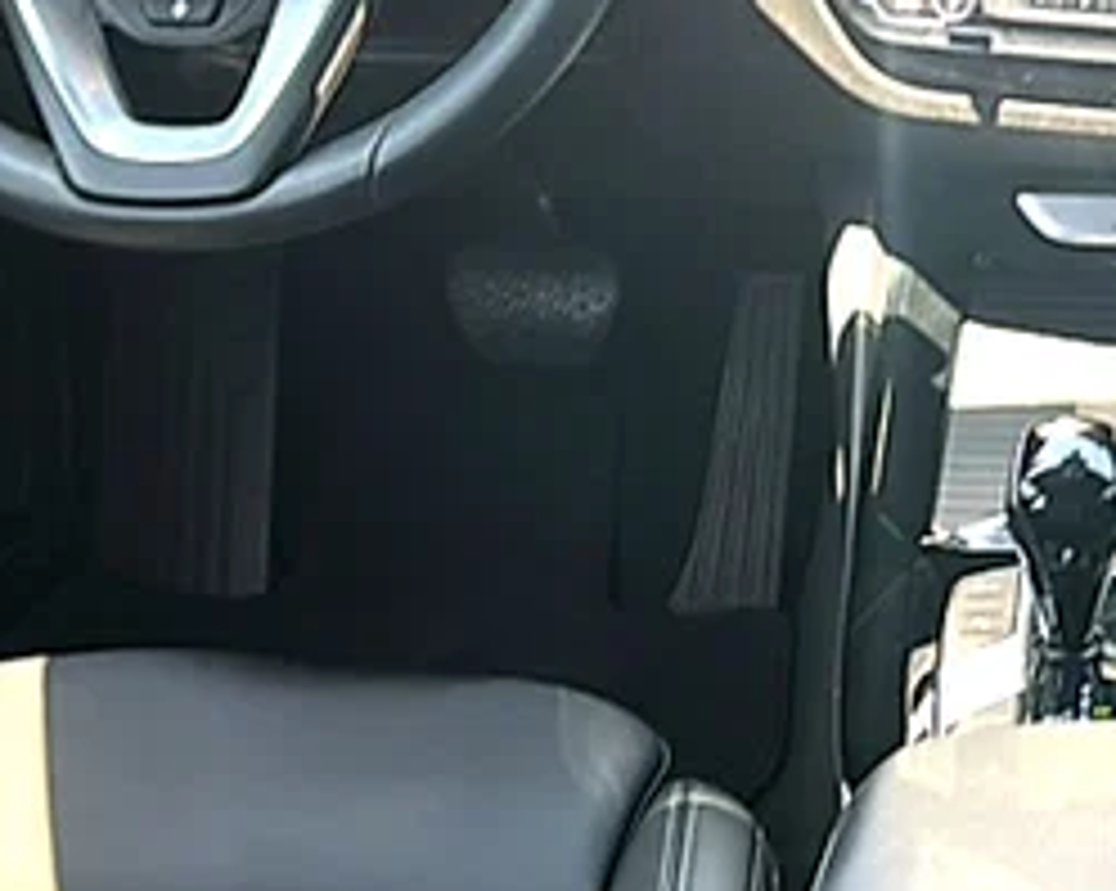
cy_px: 371
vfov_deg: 22.1
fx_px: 2277
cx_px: 1174
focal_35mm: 69
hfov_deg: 25.8
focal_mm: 6.86
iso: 50
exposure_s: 1/79
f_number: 1.78
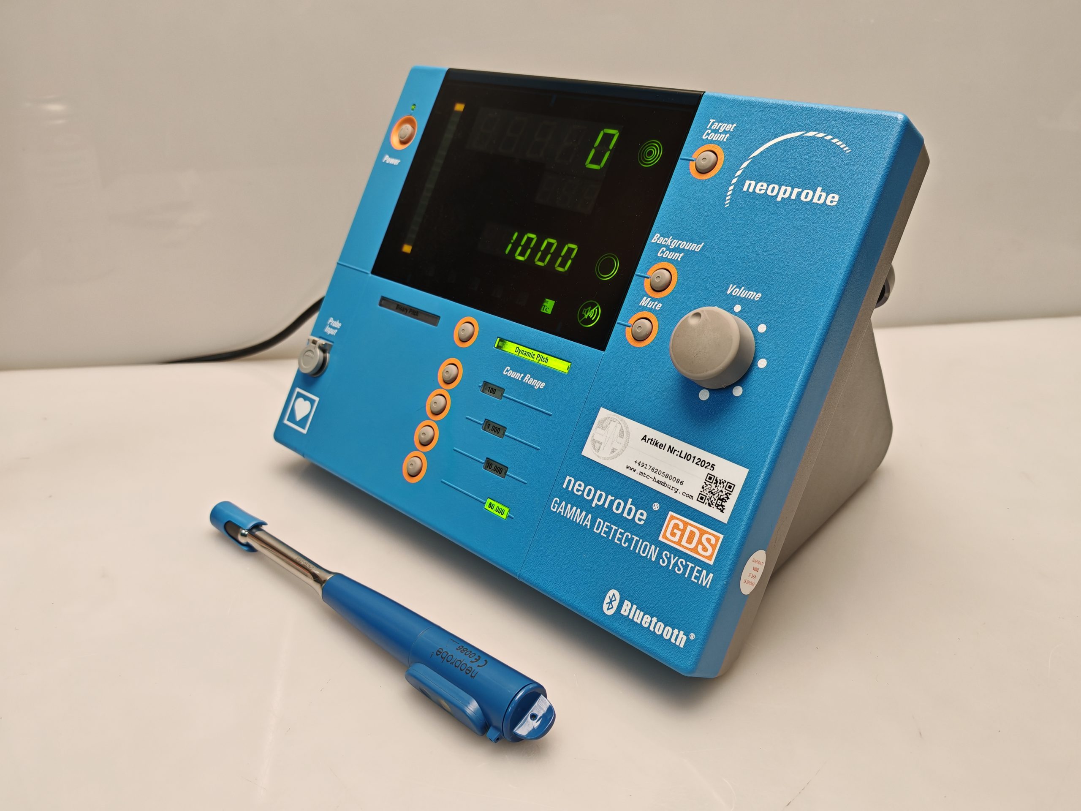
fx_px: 843
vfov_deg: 51.4
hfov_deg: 65.3
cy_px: 406
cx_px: 540
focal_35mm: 27
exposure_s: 1/100
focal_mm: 6.83
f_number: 2
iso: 160
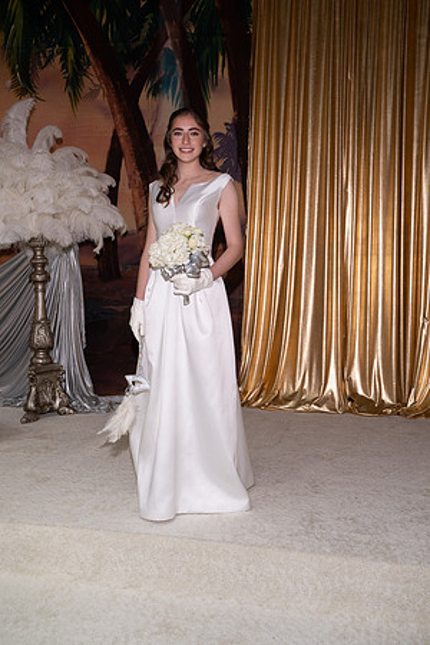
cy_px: 322
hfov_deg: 35.9
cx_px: 215
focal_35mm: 37
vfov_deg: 51.9
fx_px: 663
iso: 800
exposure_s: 1/160
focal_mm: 37
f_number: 5.6
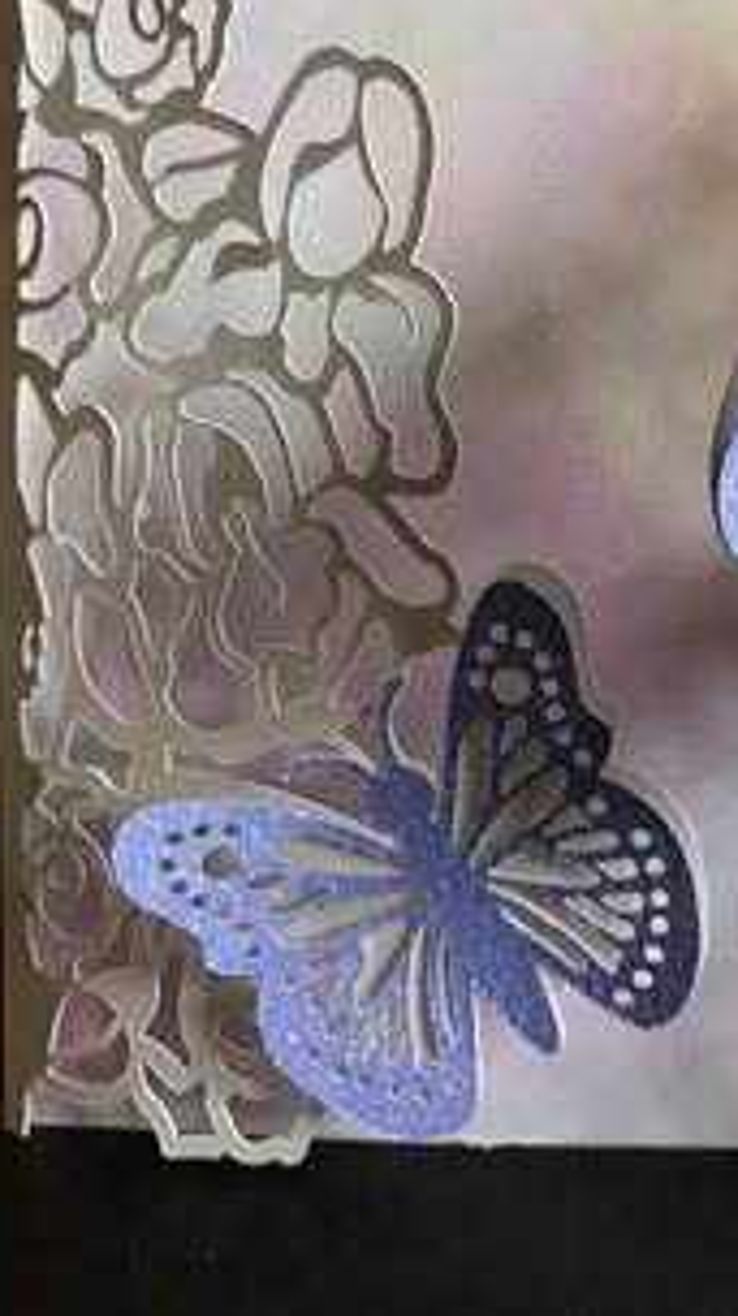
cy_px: 518
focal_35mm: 45
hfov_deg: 25.9
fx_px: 1569
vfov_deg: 45.2
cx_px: 602
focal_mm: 3.99
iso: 40
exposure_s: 1/33
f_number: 1.8
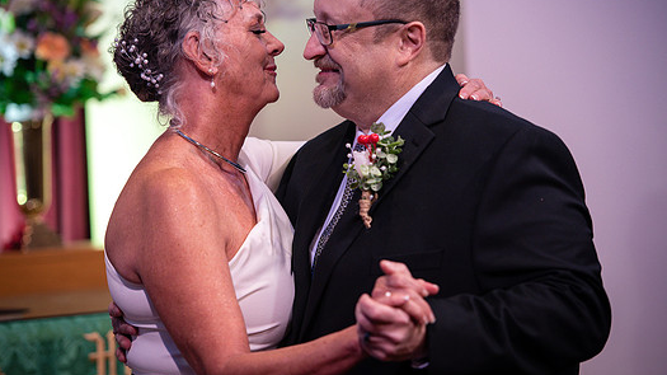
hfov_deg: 12.8
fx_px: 2971
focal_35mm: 168
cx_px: 324
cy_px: 135
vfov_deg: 7.2
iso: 800
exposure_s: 1/200
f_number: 2.8
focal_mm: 145
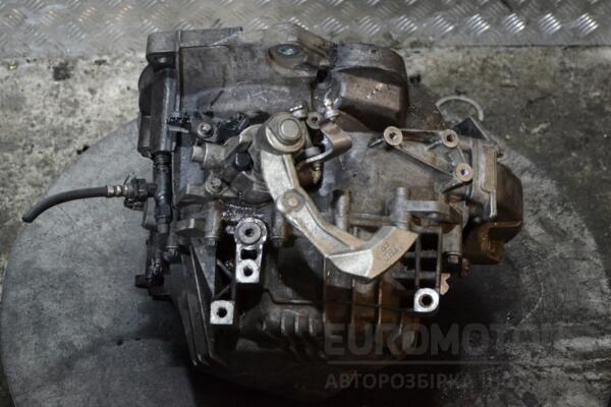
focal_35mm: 69
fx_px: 1171
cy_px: 204
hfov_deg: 29.2
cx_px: 306
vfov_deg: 19.7
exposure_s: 1/30
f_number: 5.3
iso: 2200
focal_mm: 46
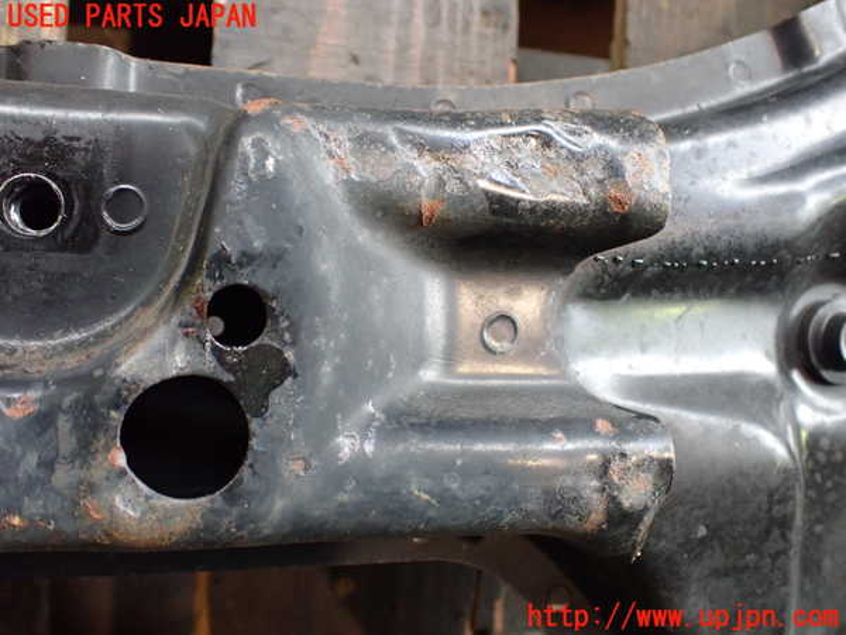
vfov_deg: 46.8
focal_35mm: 30
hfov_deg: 60.0
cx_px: 423
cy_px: 318
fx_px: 733
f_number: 2.3
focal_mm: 5.4
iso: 800
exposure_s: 1/125
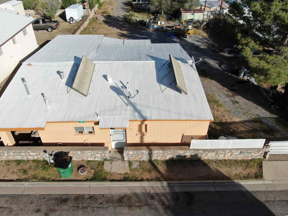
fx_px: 216
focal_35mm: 26
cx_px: 142
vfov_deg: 53.0
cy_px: 102
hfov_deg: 67.3
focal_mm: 4.39
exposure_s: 1/2000
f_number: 2.8
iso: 100
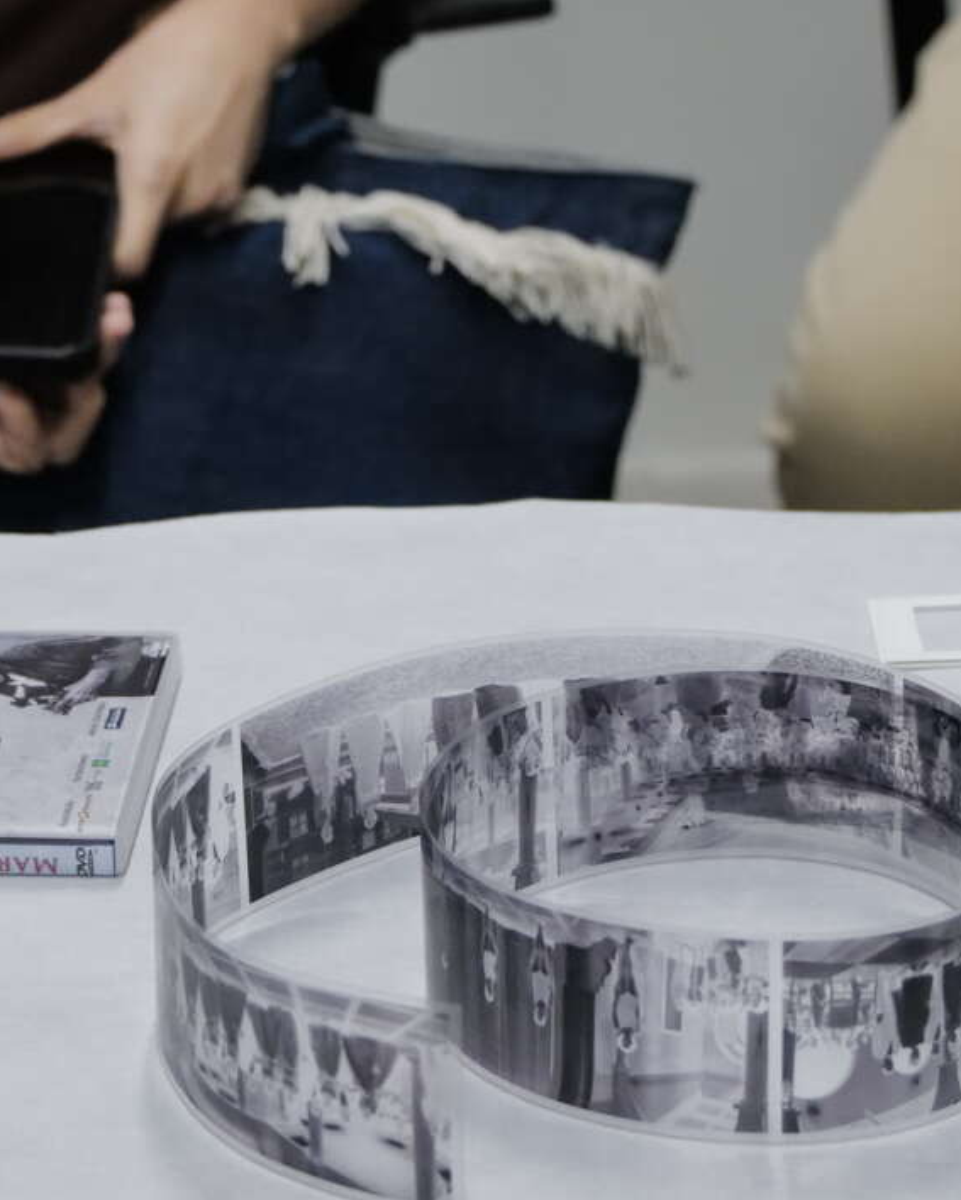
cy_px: 264
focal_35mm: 156
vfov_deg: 12.3
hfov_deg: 9.9
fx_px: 5543
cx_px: 593
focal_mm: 46
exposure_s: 1/125
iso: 2000
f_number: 3.5
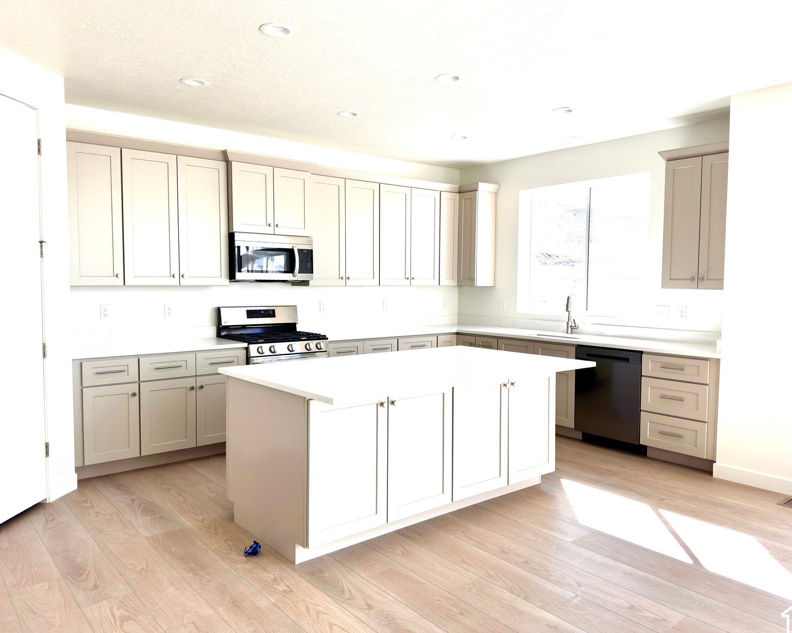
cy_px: 321
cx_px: 398
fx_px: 609
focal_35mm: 26
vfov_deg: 54.9
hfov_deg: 66.0
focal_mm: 6.86
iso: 100
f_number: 1.78
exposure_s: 1/932
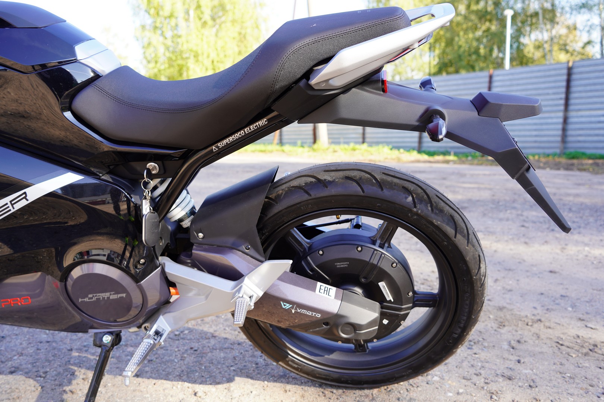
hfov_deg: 61.9
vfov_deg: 43.6
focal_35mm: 30
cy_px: 201
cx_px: 302
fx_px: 503
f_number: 5
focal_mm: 30
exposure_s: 1/80
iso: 100
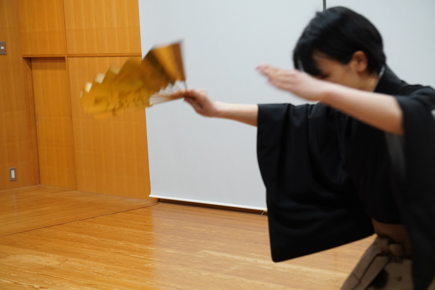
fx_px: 998
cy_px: 145
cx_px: 218
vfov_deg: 16.6
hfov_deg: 24.6
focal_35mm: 82
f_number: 5.6
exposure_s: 1/100
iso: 1600
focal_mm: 55
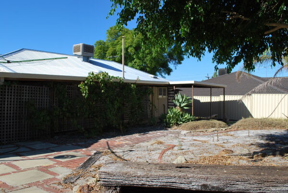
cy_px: 96
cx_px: 144
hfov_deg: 67.3
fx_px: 216
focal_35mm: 27
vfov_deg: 48.1
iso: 100
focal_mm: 18
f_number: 7.1
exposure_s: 1/200
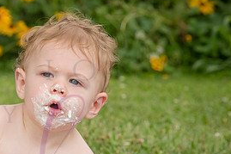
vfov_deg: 4.3
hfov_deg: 6.5
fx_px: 2033
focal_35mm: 317
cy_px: 105
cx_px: 13
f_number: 10
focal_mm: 135
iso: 500
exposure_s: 1/320
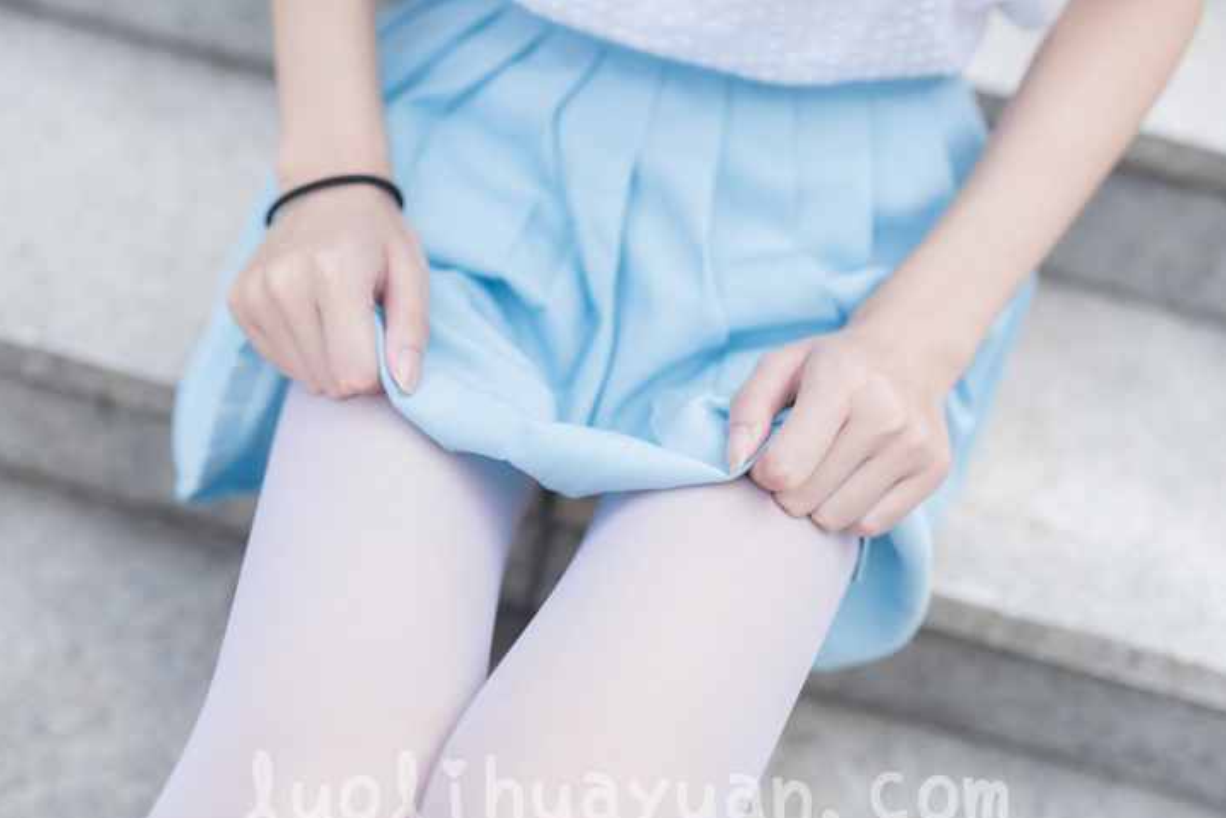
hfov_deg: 53.1
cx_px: 624
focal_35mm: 36
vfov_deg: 36.9
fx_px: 1226
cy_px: 418
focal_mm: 35
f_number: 2.2
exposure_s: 1/400
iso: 100
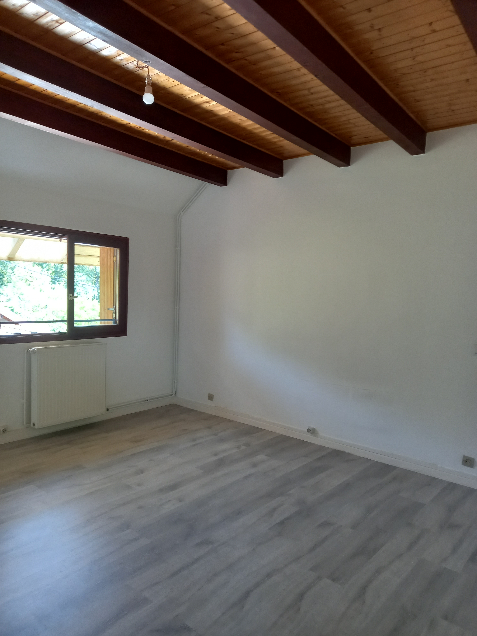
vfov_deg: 69.4
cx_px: 238
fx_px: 459
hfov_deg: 54.9
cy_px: 318
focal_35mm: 25
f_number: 2
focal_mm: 4.6
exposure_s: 1/59
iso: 200
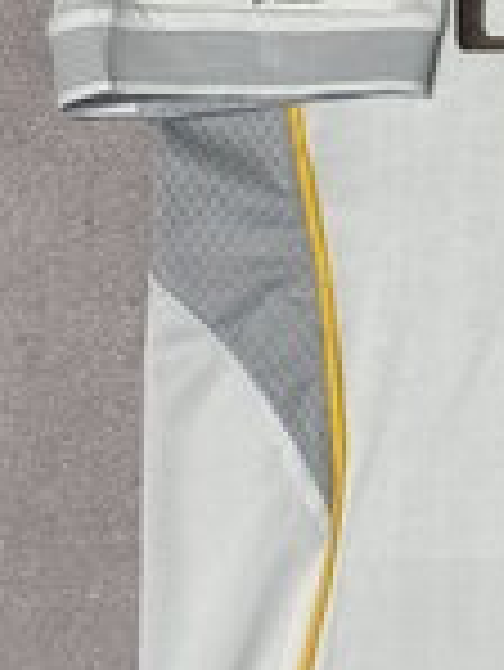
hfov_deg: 7.8
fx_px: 3606
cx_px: 819
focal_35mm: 186
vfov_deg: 10.6
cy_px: 263
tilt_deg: -84.1
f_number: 1.6
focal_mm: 5.96
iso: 100
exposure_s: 1/50
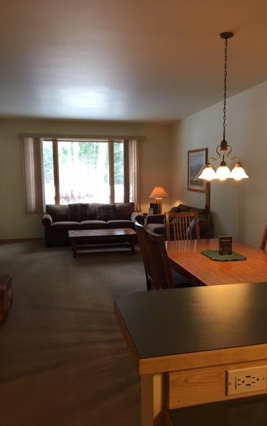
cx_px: 145
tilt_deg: -5.9
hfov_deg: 40.6
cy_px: 213
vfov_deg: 61.2
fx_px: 361
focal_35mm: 31
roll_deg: +0.1
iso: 80
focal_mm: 4.15
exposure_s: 1/30
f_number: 2.2
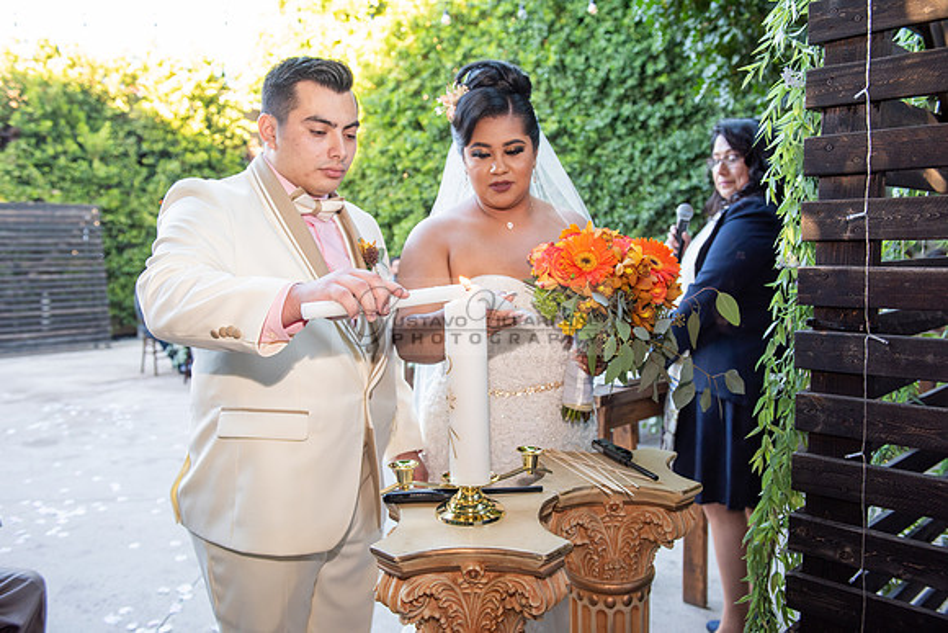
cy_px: 316
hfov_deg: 60.3
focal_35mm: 31
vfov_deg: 42.3
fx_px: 816
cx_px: 474
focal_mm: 31
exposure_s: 1/125
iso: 640
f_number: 4.5
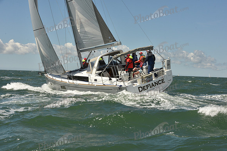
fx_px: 441
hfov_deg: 28.8
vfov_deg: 19.5
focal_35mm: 70
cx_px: 114
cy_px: 76
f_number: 13
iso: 320
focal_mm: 70
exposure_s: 1/800
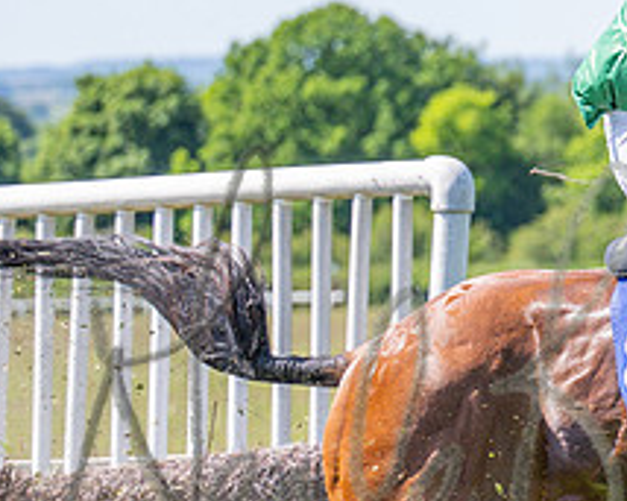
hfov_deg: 5.5
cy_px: 366
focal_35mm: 349
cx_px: 804
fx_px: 6473
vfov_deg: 4.4
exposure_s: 1/1600
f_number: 2.8
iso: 200
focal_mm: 79
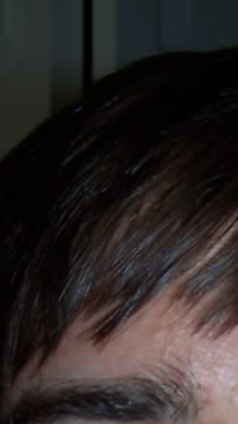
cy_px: 532
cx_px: 176
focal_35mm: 121
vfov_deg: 16.8
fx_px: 1358
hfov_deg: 10.0
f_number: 2.8
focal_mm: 6.3
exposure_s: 1/60
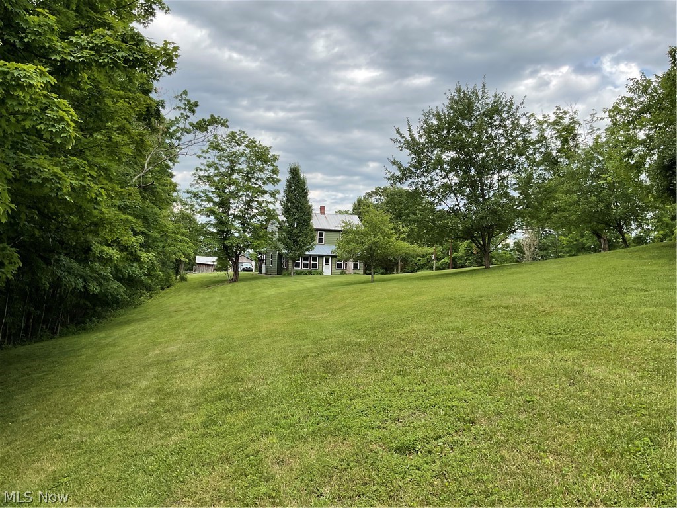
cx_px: 338
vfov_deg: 48.2
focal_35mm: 29
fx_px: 567
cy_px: 254
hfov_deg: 61.7
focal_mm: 3
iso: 16
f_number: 1.8
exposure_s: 1/898
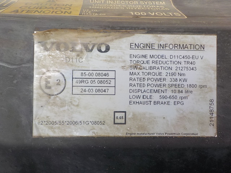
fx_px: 200
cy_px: 86
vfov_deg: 46.8
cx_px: 116
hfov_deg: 60.0
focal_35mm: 30
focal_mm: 4.1
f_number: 3.3
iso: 125
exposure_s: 1/60
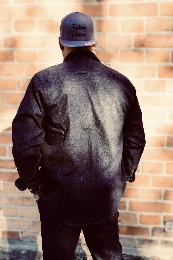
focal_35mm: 39
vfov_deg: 49.6
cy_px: 130
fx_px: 281
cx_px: 86
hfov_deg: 34.2
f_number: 4.5
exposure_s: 1/160
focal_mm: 26
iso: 200
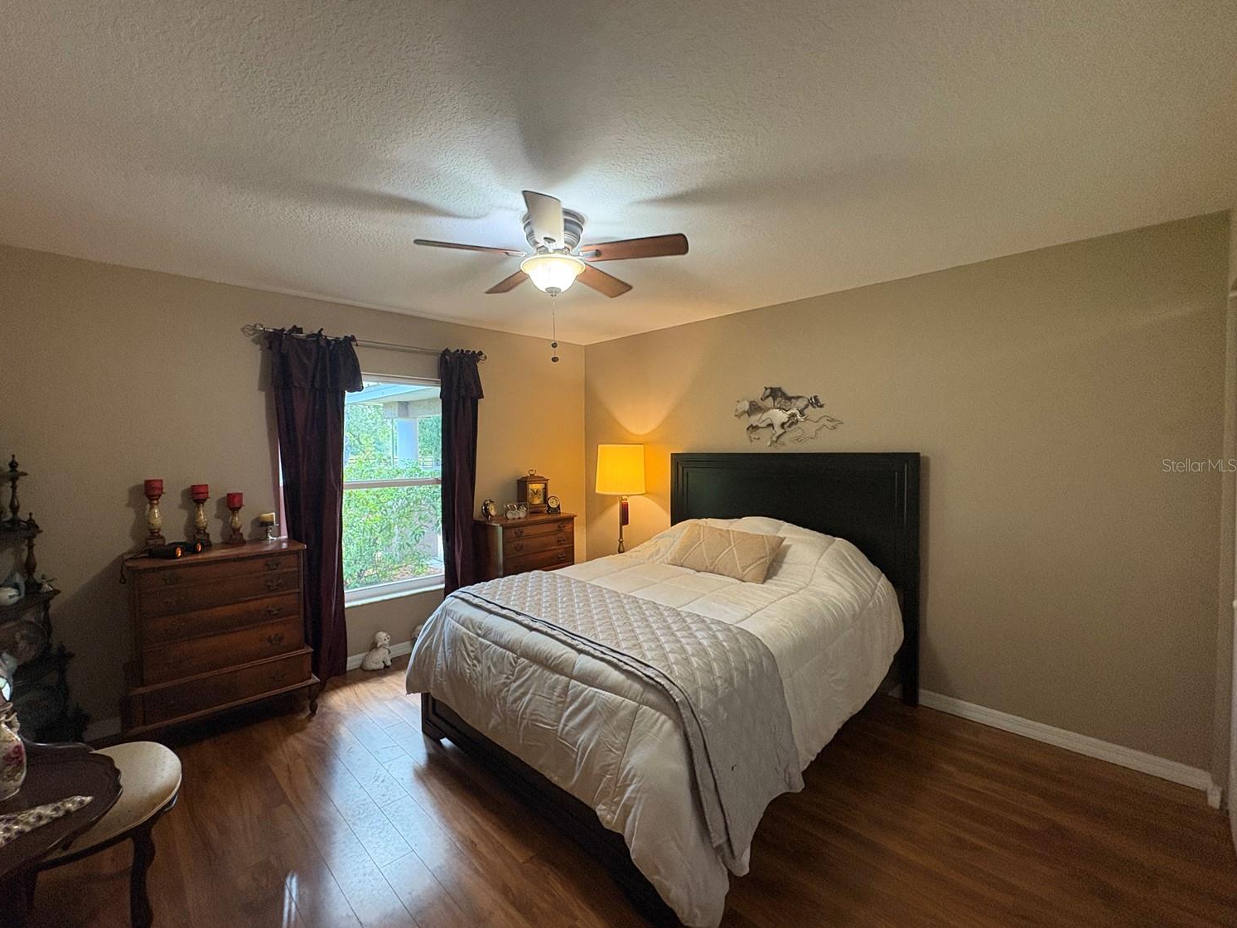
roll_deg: +0.9
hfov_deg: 98.0
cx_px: 577
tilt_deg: -2.1
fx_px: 536
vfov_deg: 81.8
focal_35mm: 15
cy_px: 465
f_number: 2.2
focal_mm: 2.22
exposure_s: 1/60
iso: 320
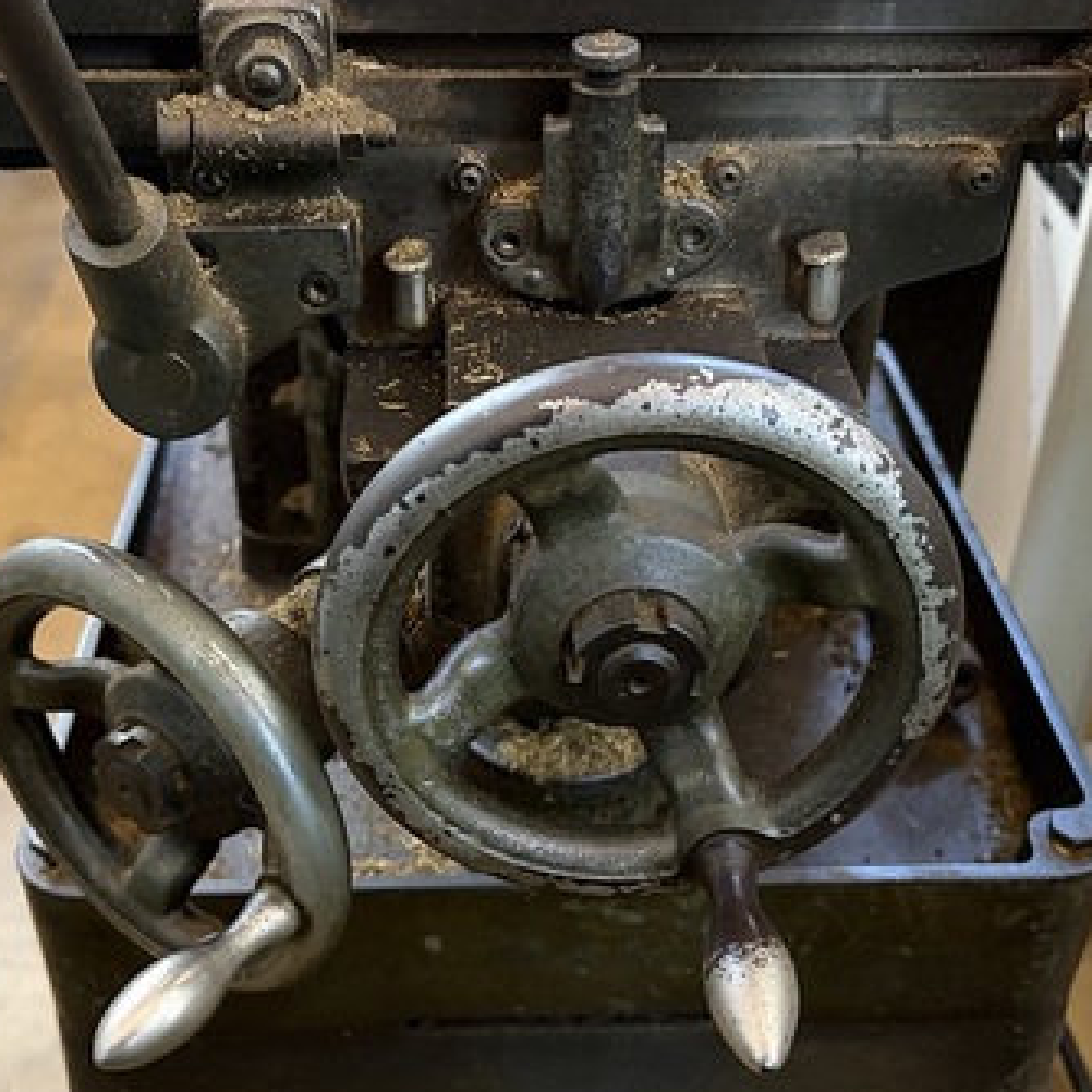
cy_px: 670
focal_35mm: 44
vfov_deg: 38.1
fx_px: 1570
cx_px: 530
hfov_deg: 38.3
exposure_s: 1/30
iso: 640
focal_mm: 5.96
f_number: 1.6
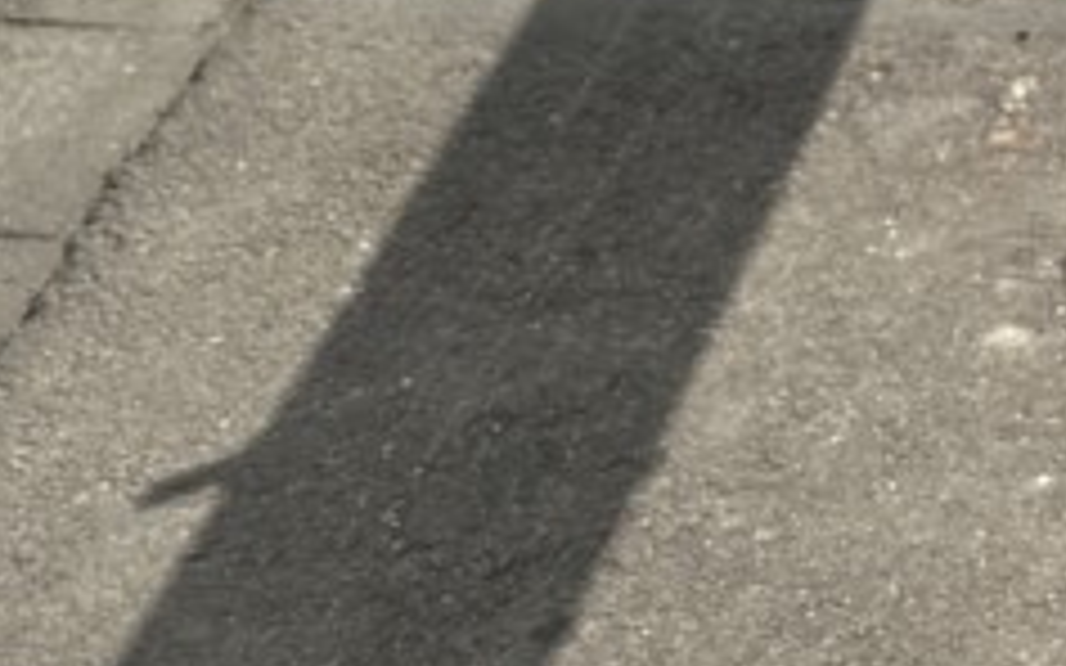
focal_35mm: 110
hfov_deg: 16.6
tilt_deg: -32.7
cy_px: 4
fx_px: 3195
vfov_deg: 11.8
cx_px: 1772
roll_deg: -1.4
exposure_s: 1/4184
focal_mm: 6.86
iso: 80
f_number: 1.78
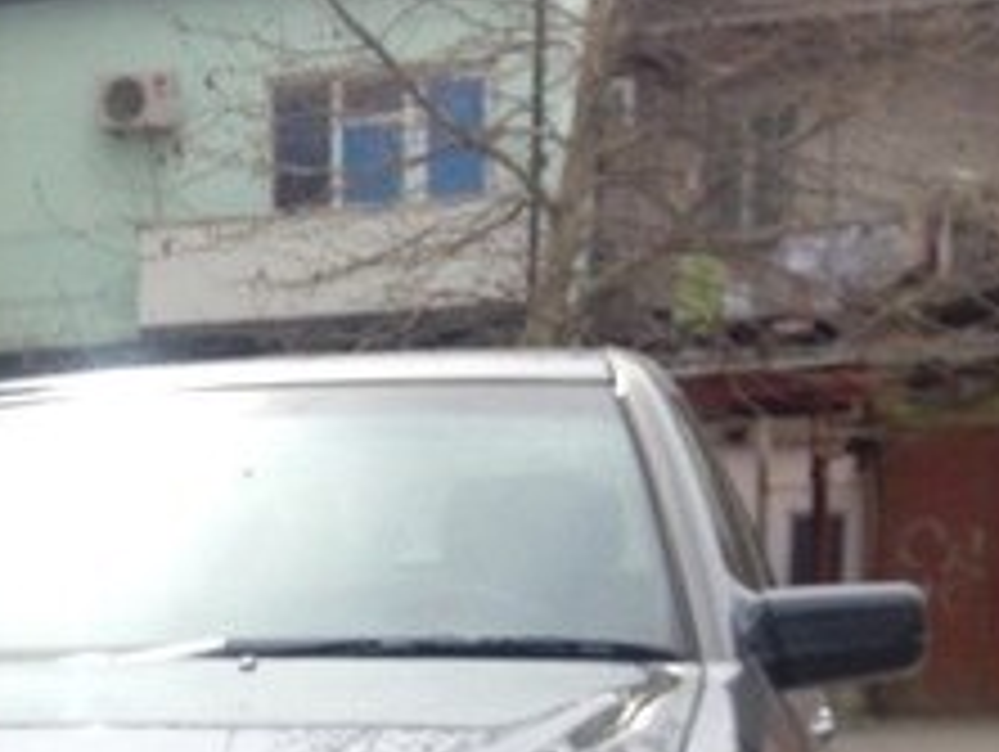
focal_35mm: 98
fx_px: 2831
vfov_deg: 14.4
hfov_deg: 19.4
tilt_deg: -7.3
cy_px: 1015
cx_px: -4
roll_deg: +1.5
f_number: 2.4
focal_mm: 4.12
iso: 50
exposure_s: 1/678
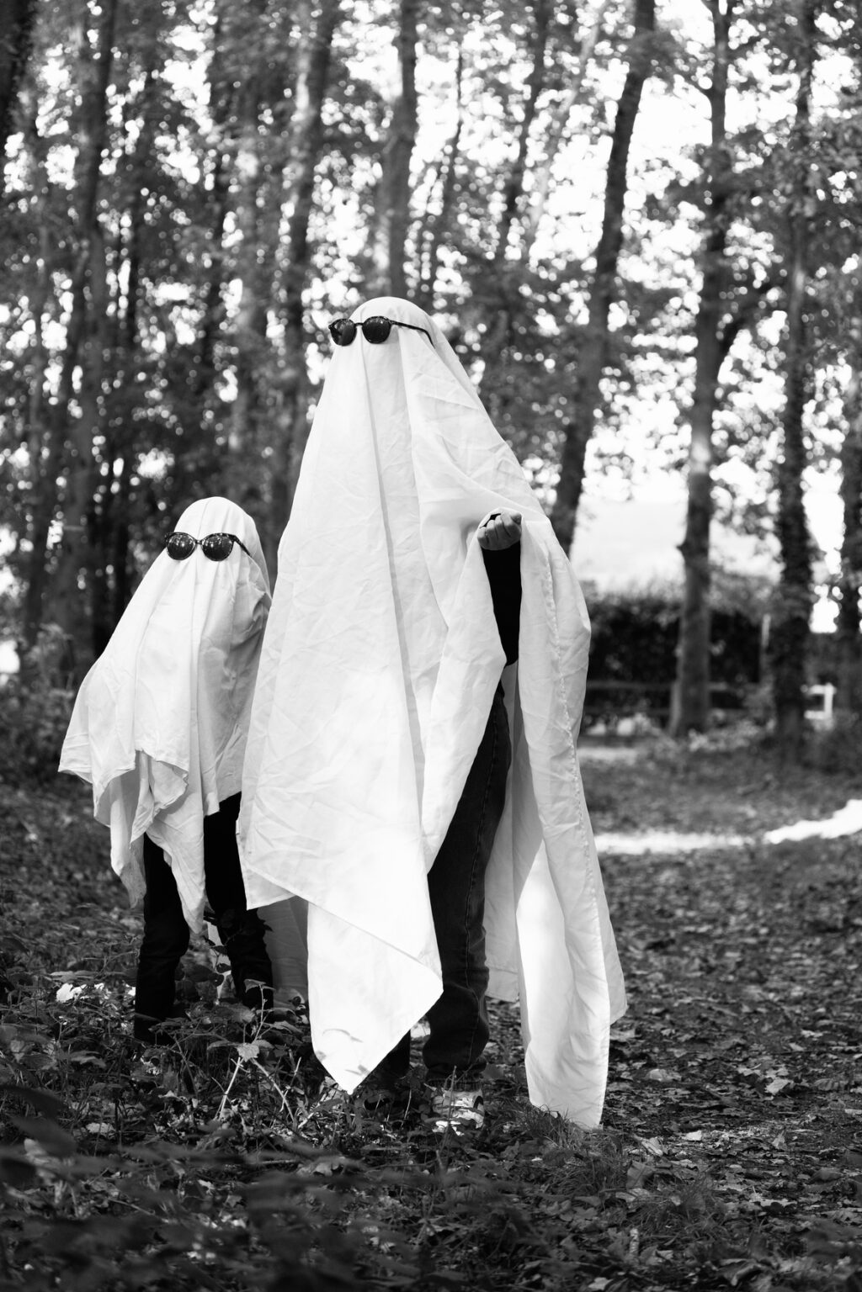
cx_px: 431
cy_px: 646
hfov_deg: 19.5
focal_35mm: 70
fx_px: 2514
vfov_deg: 28.8
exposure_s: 1/200
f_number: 4
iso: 400
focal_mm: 70
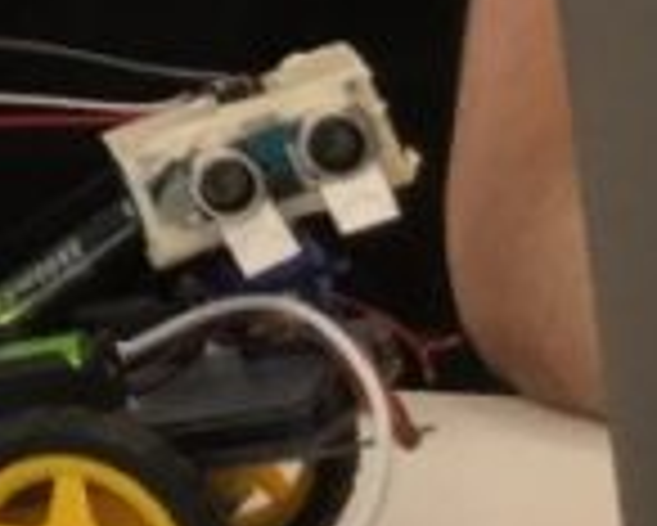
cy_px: -755
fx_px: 4125
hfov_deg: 7.9
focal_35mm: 212
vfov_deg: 6.9
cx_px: -1300
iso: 32
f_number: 2.4
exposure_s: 1/33
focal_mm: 3.3
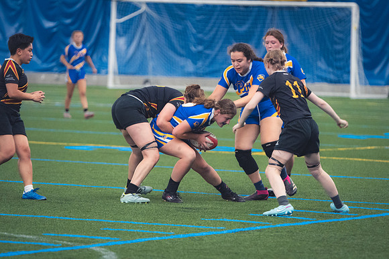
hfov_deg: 7.6
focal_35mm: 270
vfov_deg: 5.1
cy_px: 130
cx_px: 194
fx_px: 2916
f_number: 2.8
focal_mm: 180
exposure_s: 1/320
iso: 4000
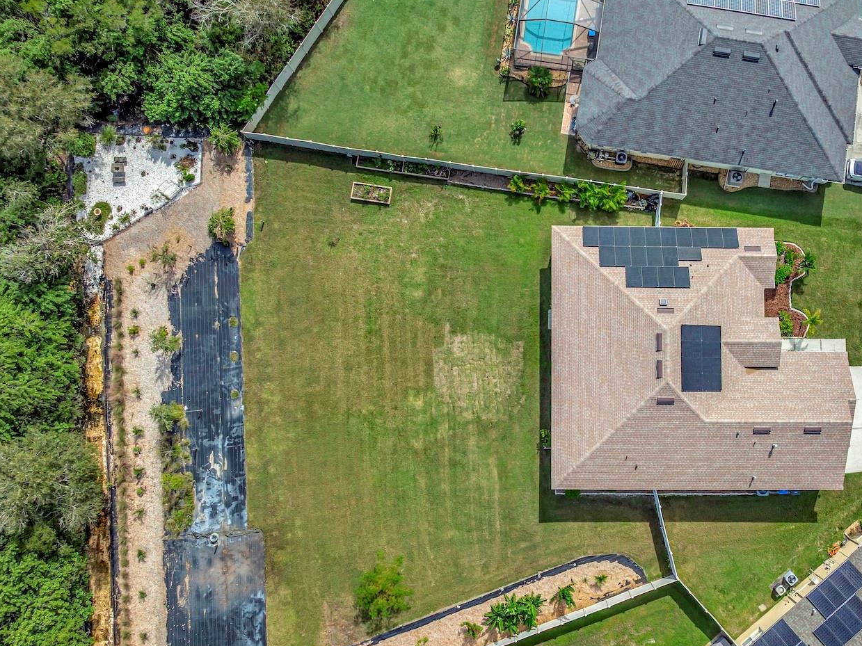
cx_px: 509
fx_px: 772
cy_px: 402
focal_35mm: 31
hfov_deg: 58.0
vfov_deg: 45.1
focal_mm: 12.29
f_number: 2.8
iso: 100
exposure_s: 1/1600
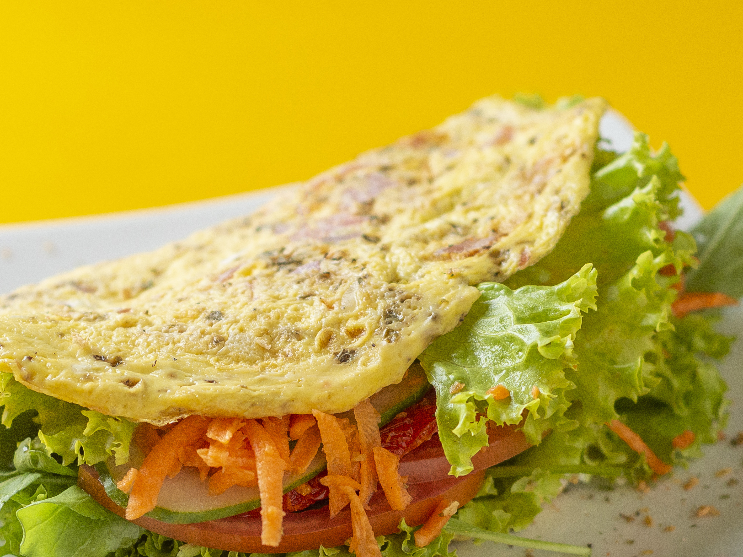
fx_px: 3284
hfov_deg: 12.9
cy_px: 453
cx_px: 374
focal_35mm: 153
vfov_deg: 9.7
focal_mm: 50
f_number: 3.5
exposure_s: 1/80
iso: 400
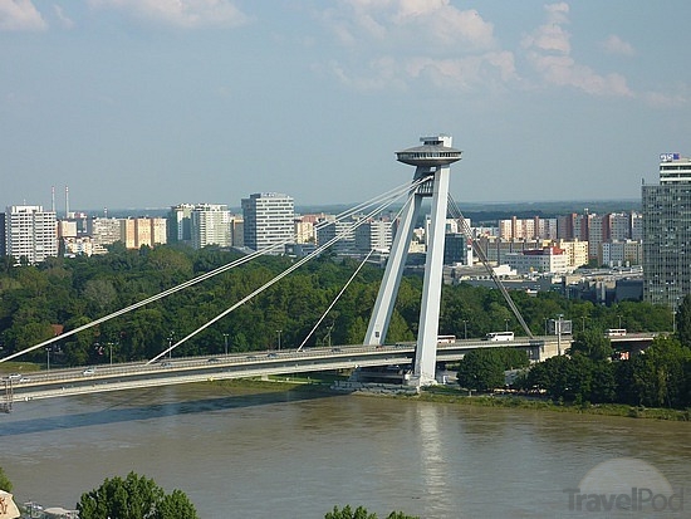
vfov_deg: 15.4
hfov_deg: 20.4
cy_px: 260
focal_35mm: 96
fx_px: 1917
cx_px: 346
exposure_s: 1/500
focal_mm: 15.8
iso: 80
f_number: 5
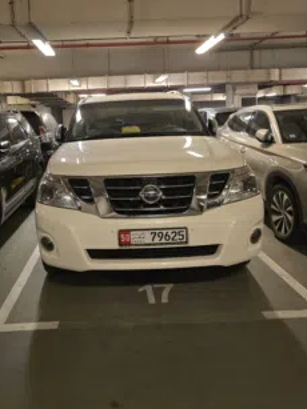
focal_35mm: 30
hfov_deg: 46.4
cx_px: 116
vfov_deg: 59.4
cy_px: 160
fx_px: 355
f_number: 1.7
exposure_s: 1/100
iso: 1250
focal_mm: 6.3
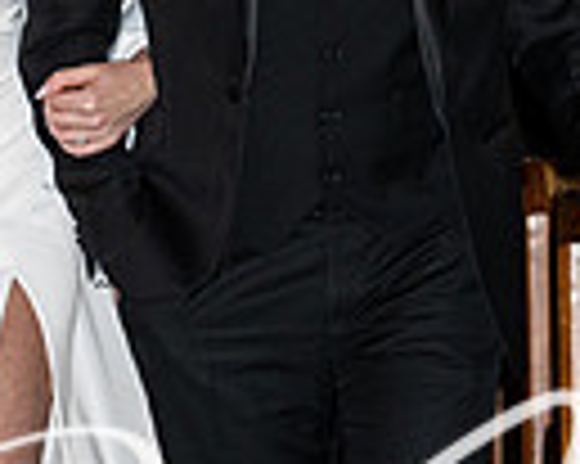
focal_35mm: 587
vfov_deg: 2.6
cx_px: 437
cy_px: 193
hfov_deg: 3.3
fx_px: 10069
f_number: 2.8
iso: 400
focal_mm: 100
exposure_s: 1/250
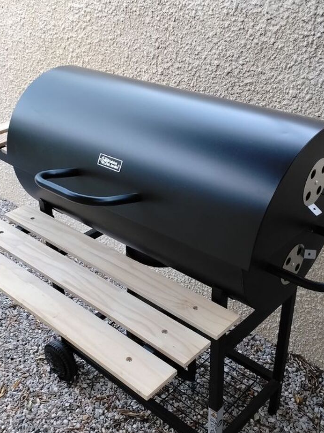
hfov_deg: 36.7
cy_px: 260
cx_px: 138
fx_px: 487
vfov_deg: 47.6
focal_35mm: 39
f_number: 1.8
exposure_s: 1/50
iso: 447
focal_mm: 4.05
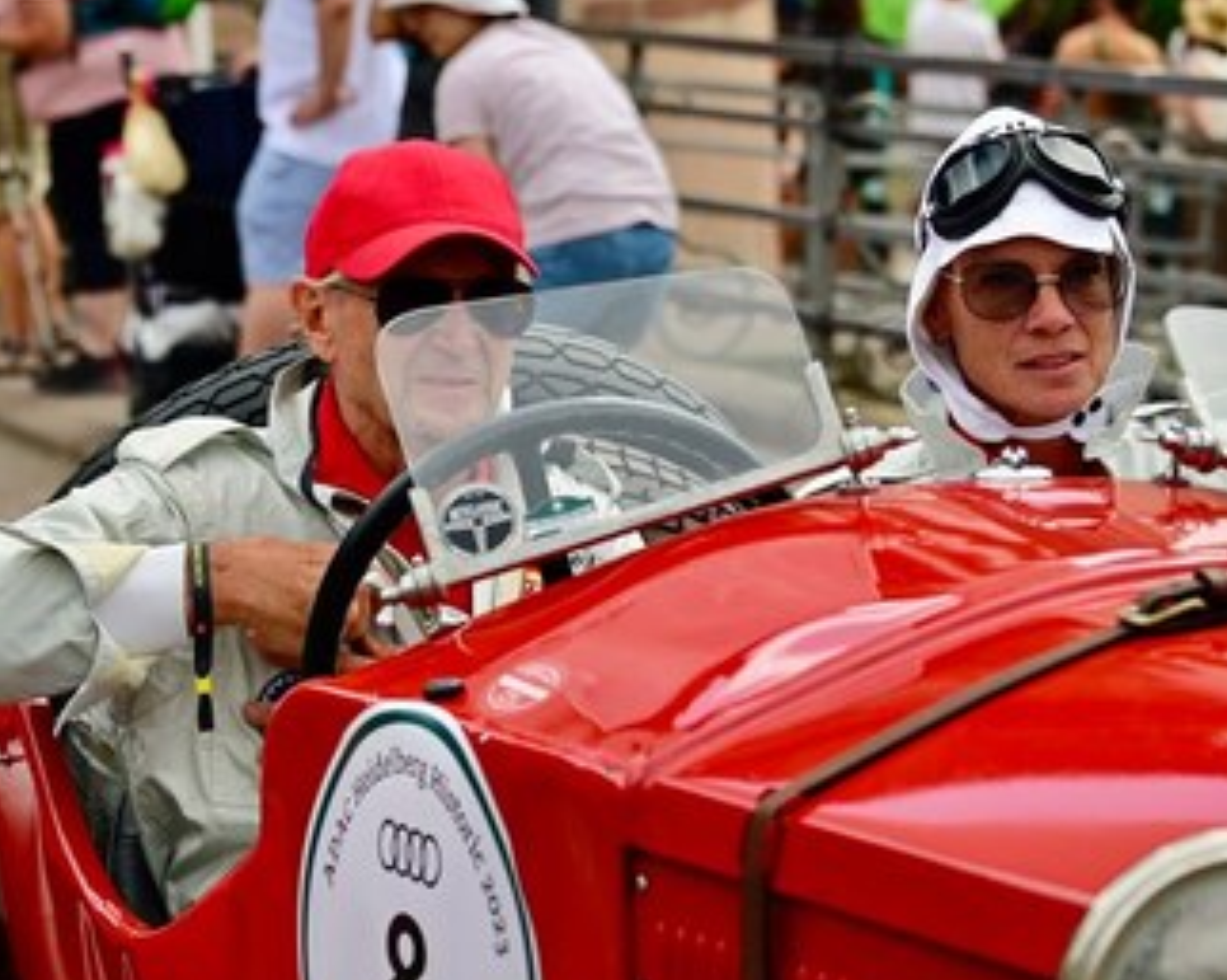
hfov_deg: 9.5
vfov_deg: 7.6
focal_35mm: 203
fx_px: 7365
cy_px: 454
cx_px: 648
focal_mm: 116
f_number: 5.6
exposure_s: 1/640
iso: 200
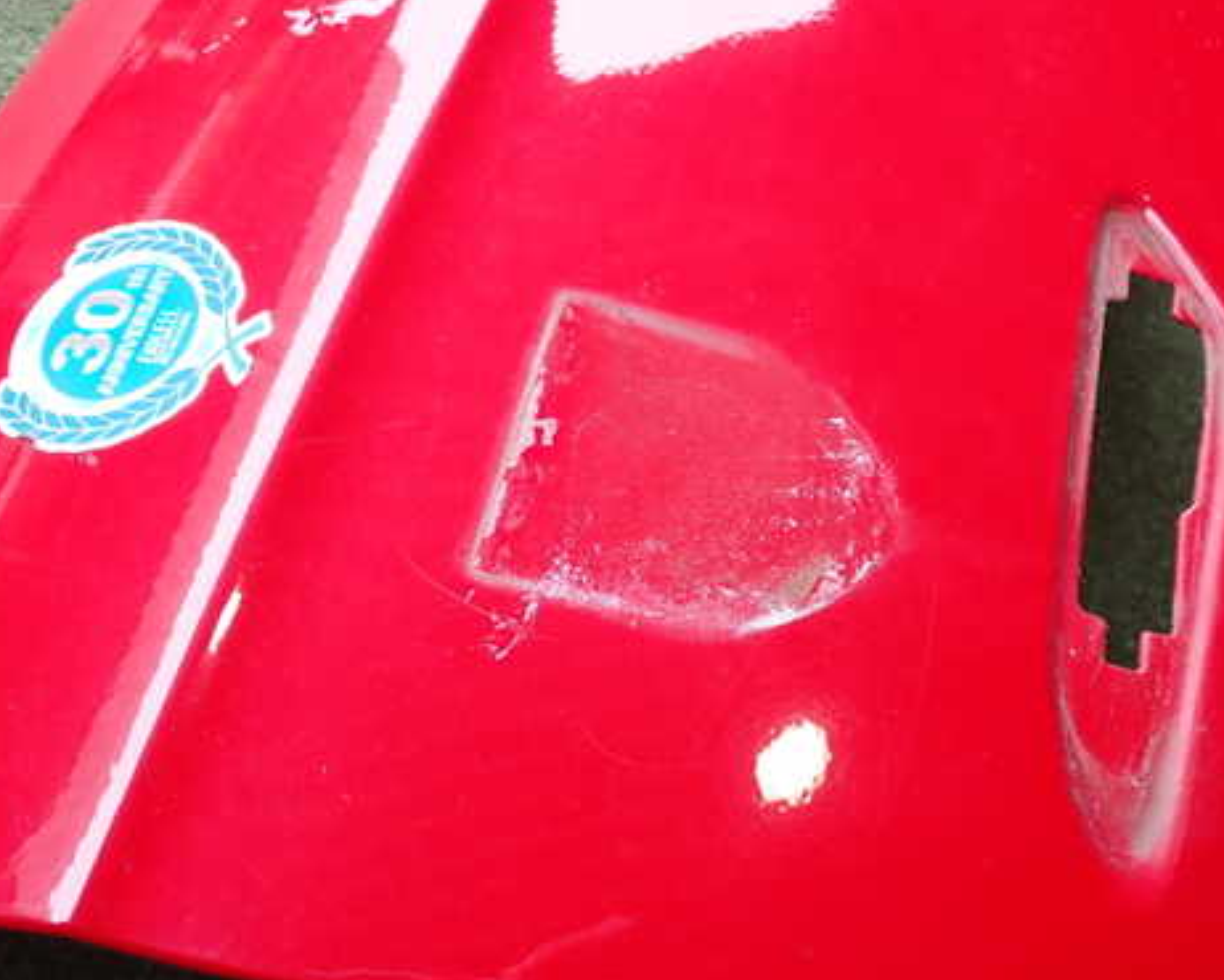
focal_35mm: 38
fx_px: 1377
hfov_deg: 47.9
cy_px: 458
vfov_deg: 39.2
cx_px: 633
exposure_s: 1/160
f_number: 2.3
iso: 100
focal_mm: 5.4
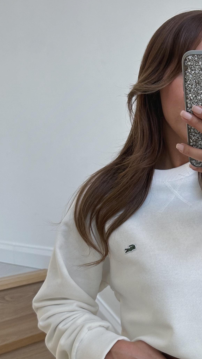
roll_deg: +0.4
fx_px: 486
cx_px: 233
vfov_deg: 39.7
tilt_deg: -27.8
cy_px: 259
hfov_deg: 22.0
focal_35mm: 51
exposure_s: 1/121
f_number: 1.78
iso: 160
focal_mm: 6.86
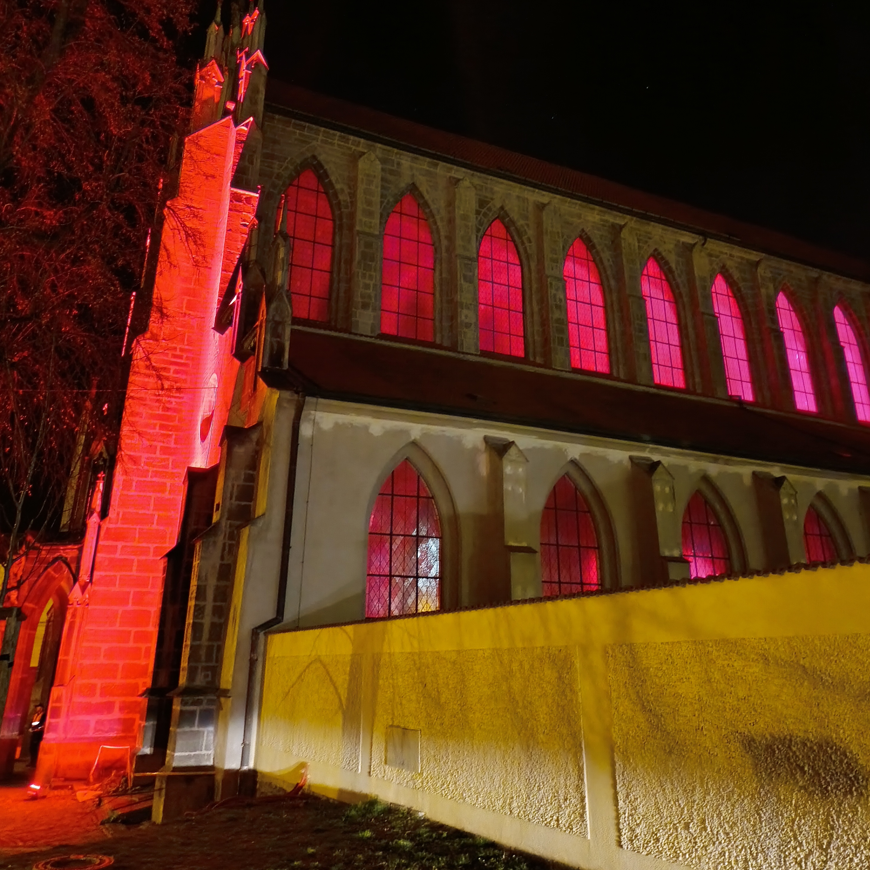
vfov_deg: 56.0
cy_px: 286
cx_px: 446
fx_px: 796
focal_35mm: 28
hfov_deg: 57.3
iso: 11256
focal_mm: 6.11
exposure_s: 1/10
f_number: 1.65
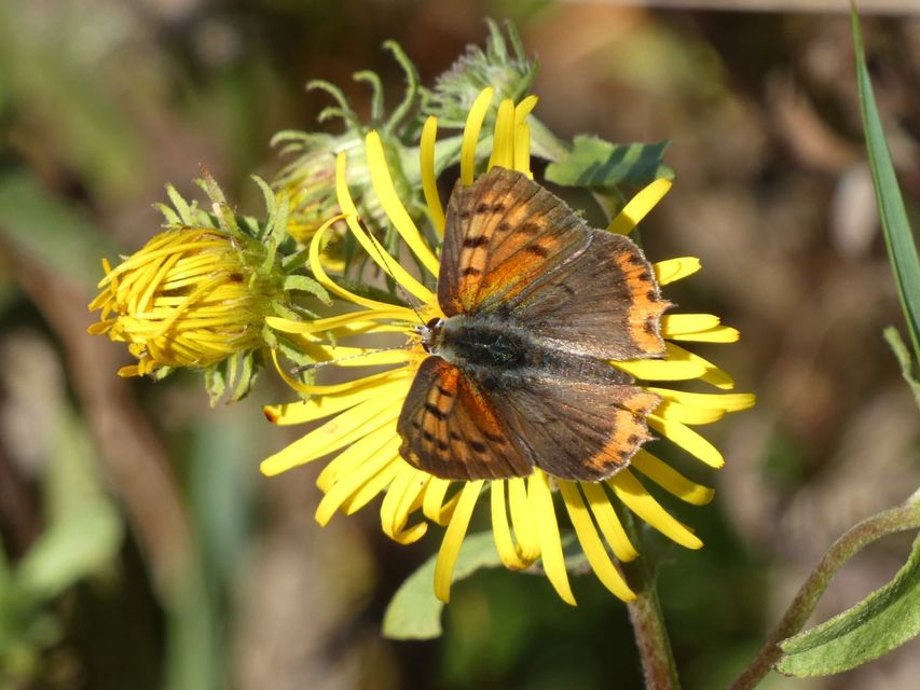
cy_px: 345
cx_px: 460
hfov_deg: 4.8
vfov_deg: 3.6
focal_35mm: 413
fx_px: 10978
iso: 80
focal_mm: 74
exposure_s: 1/125
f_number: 5.6
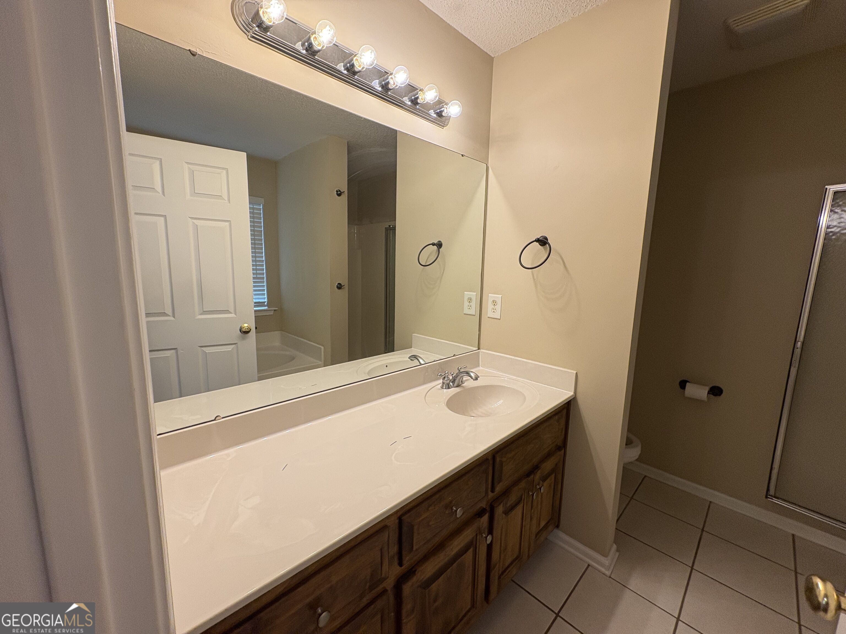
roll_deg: +0.2
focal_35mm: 14
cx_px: 423
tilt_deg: -8.4
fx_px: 342
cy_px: 317
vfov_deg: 85.7
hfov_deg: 102.1
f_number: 2.2
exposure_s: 1/120
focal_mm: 2.22
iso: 125
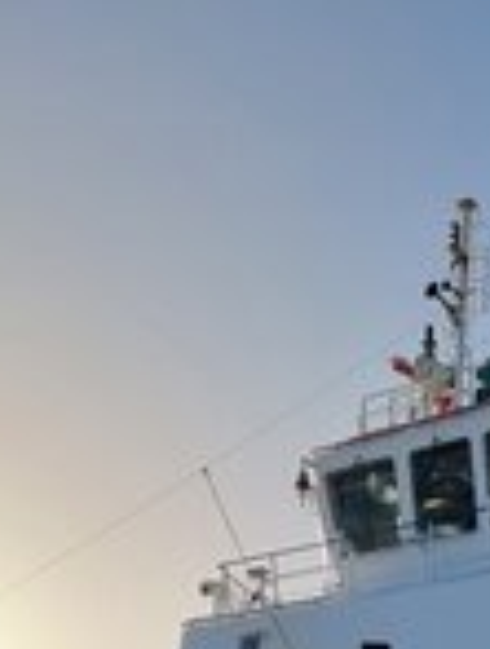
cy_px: 896
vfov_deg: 23.6
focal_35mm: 70
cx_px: 497
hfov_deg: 20.4
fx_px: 1315
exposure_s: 1/1196
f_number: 1.8
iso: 50
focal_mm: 6.7
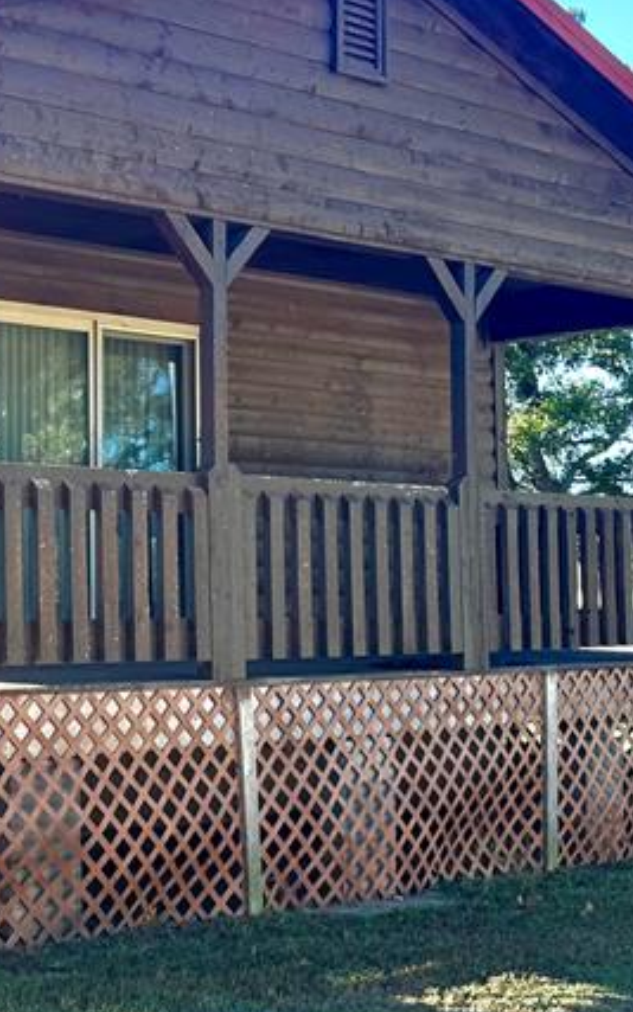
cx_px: -147
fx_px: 1683
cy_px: 434
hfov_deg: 19.9
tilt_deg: +4.3
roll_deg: -0.6
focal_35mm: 61
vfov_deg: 33.4
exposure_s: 1/1678
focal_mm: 6.76
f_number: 1.78
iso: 80
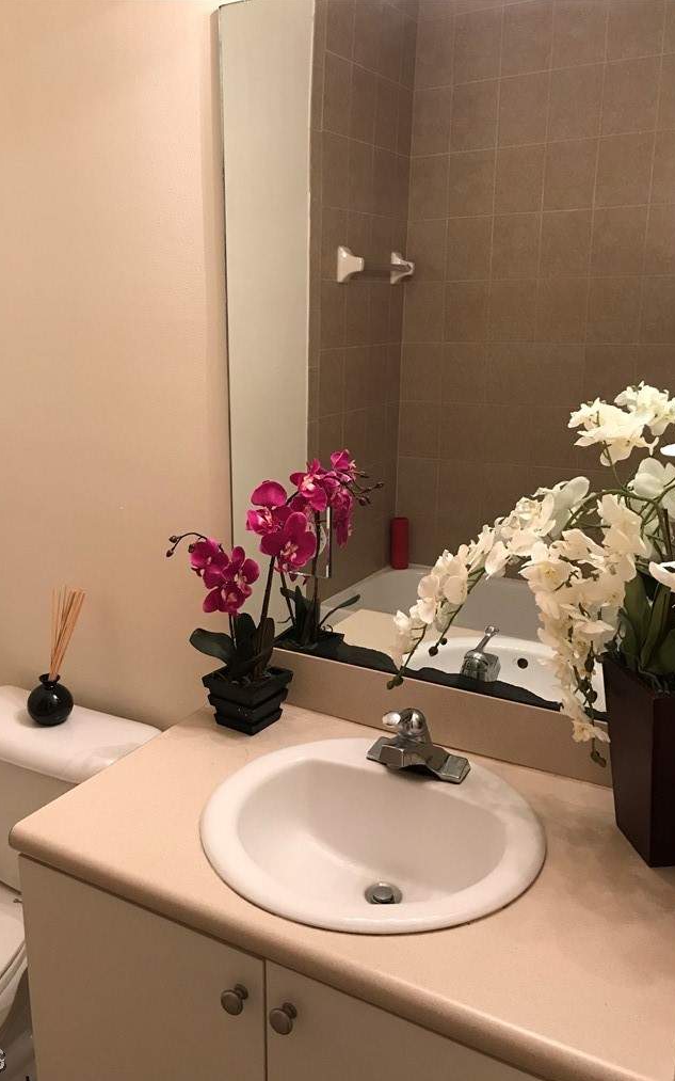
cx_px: 279
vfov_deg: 62.9
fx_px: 883
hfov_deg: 41.7
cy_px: 544
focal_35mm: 30
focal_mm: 3.99
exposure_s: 1/15
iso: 50
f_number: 1.8
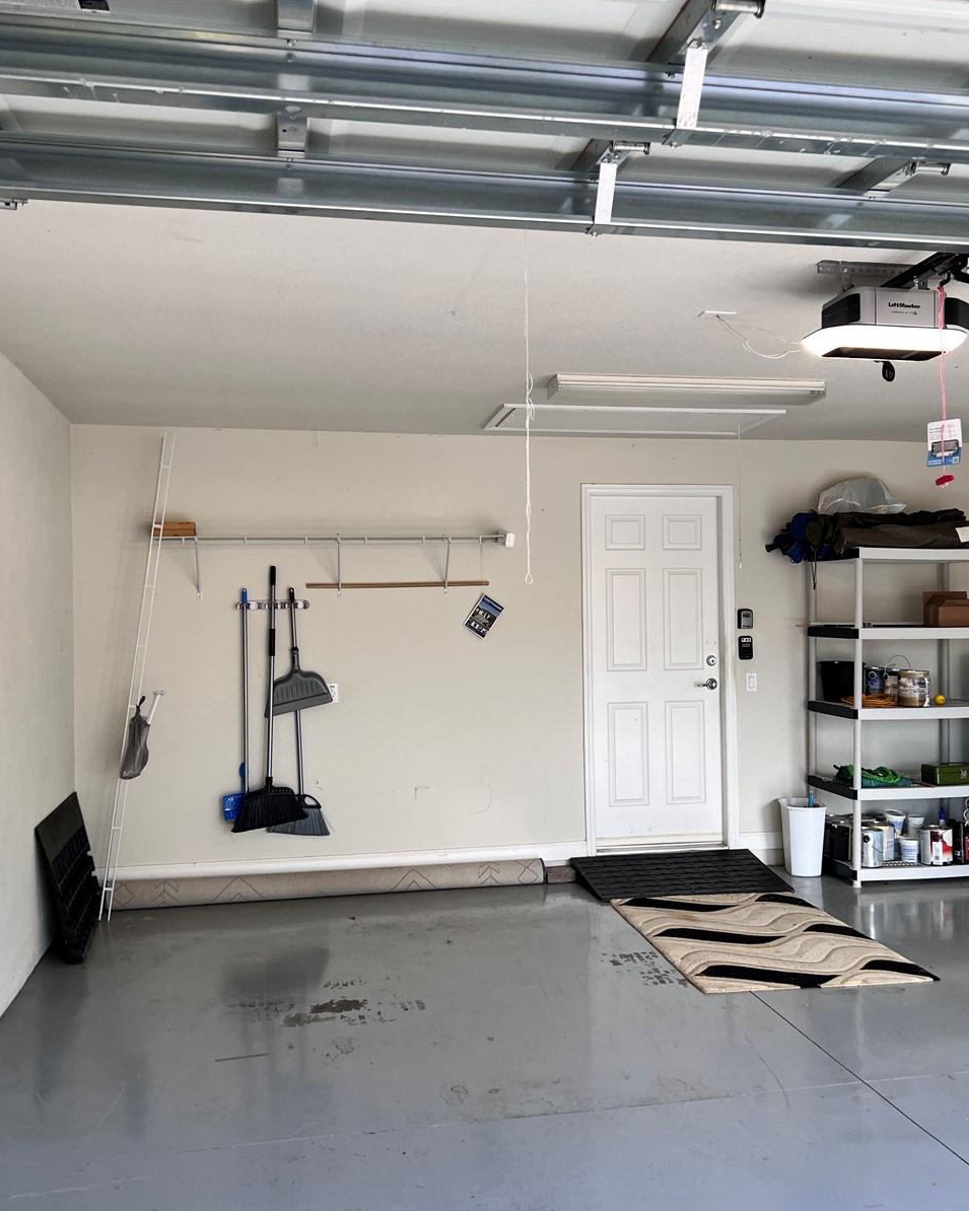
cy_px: 607
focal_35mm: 34
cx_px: 540
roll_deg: +1.0
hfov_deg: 43.3
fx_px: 1219
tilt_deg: +2.8
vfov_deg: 52.8
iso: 40
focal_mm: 5.7
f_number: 1.5
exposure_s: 1/120
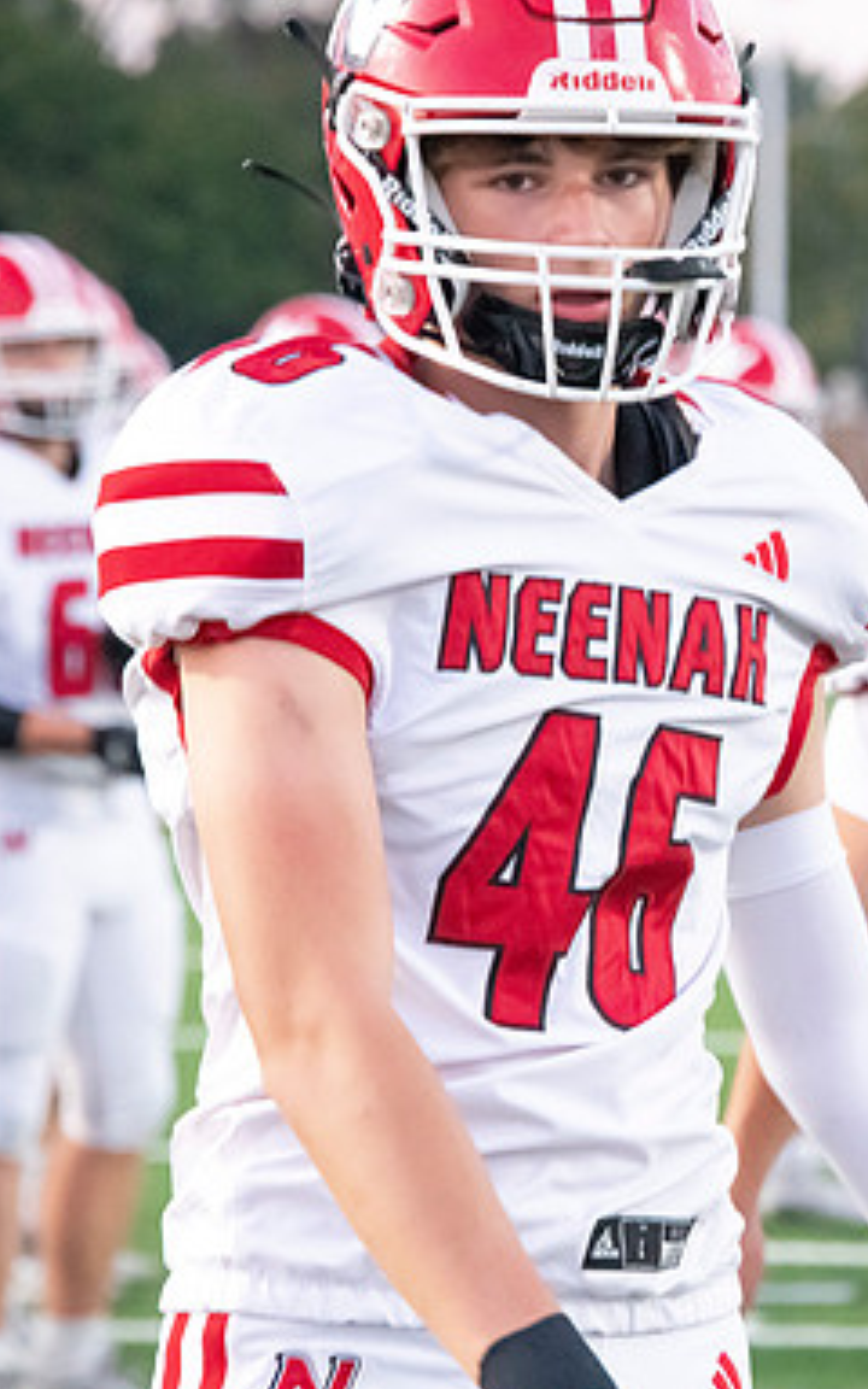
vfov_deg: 6.8
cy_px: 696
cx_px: 886
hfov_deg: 4.3
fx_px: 11658
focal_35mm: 308
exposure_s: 1/500
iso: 10000
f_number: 7.1
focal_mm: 200
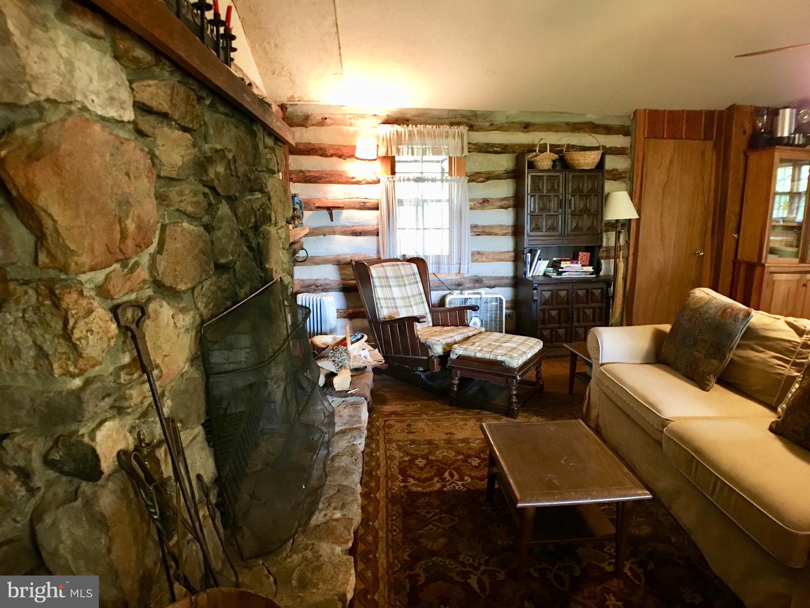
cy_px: 304
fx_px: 679
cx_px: 405
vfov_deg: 48.2
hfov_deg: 61.7
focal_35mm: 29
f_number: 2.2
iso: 80
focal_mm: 4.15
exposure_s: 1/8
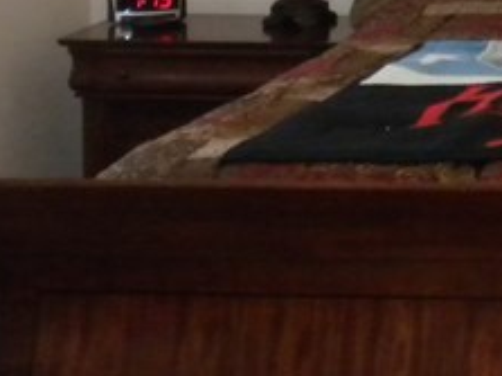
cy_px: -254
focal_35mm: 170
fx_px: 2464
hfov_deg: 10.9
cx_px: 878
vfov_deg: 8.5
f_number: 3.5
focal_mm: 6.6
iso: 400
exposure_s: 1/30
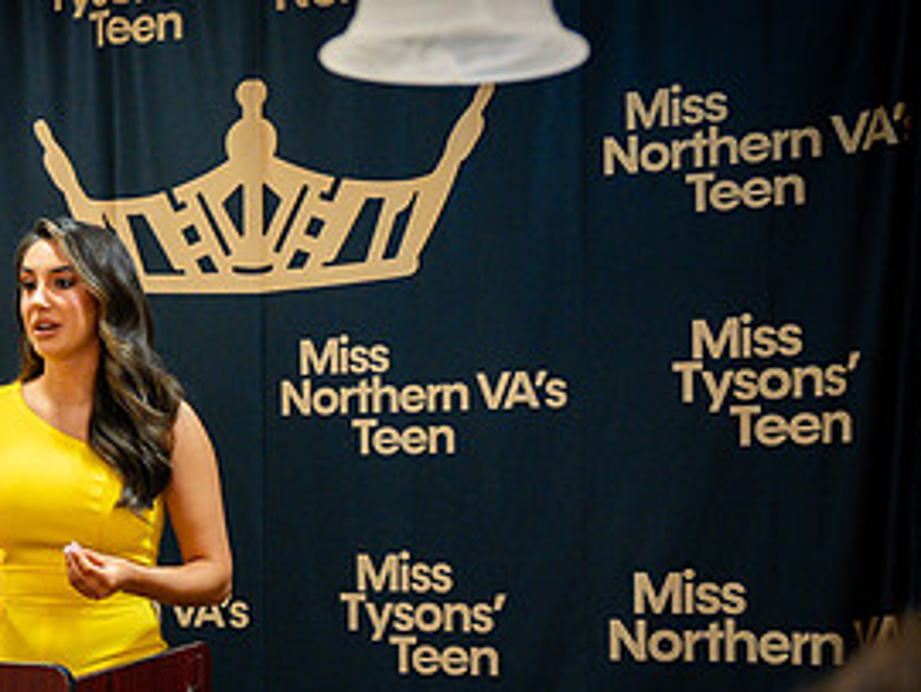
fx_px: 1811
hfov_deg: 27.4
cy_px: 493
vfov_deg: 21.5
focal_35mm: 68
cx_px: 75
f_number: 2.8
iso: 1600
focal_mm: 33
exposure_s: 1/125
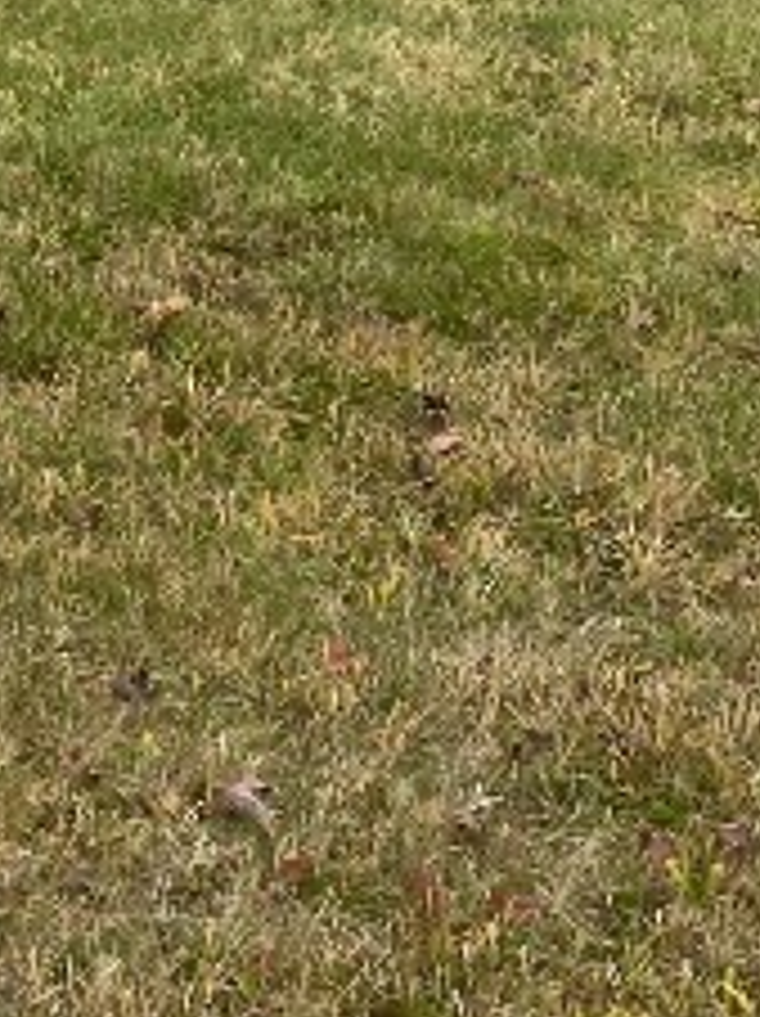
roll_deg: -3.6
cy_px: -261
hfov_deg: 11.6
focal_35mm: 118
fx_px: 3461
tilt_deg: -8.5
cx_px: -589
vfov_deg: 15.9
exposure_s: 1/1543
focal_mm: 4.25
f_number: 1.8
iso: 32
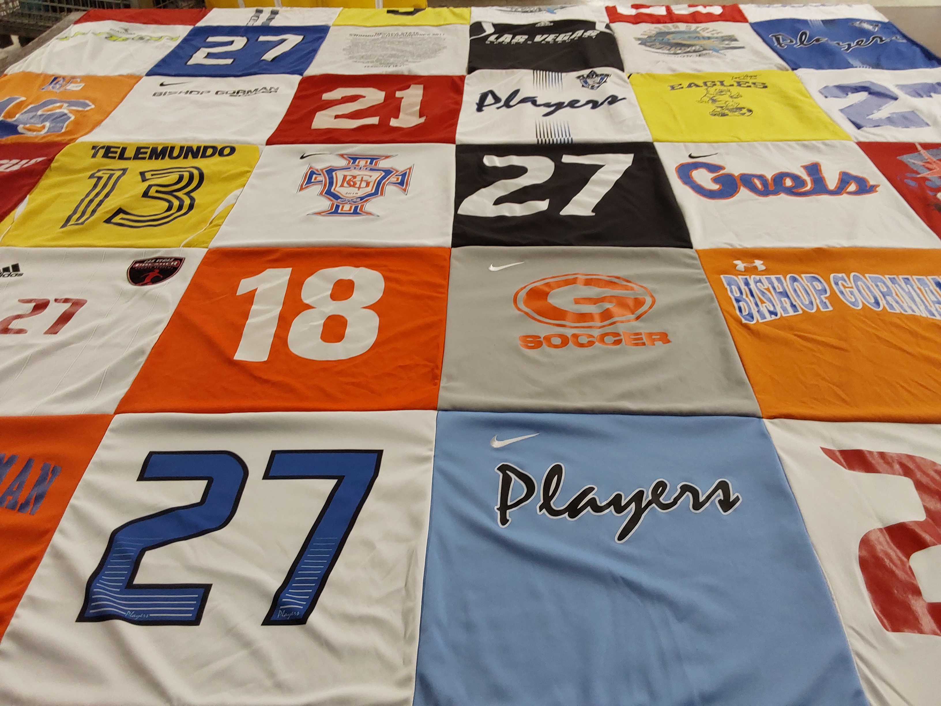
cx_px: 470
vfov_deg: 49.7
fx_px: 761
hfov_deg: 63.4
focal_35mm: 28
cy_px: 353
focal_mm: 2.91
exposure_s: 1/60
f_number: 1.9
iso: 80
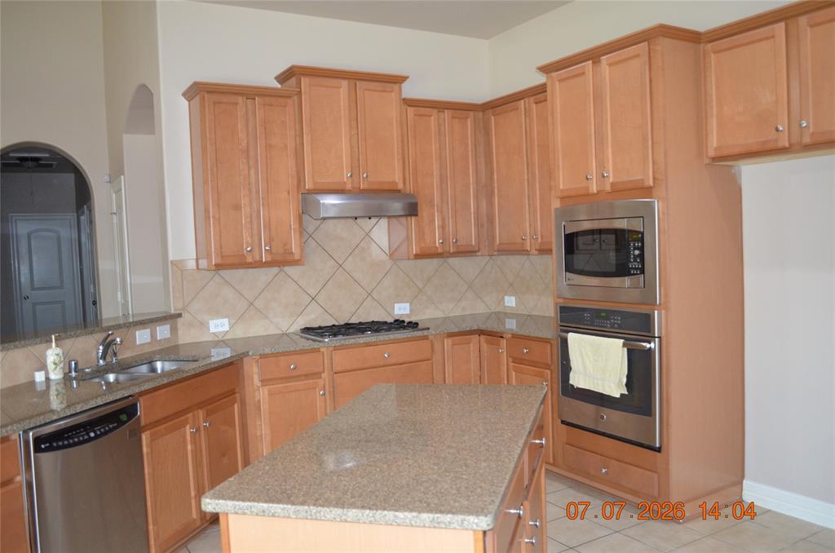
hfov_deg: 62.0
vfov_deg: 43.4
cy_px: 276
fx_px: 694
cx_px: 418
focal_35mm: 30
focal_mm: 20
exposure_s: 1/60
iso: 1600
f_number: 3.8
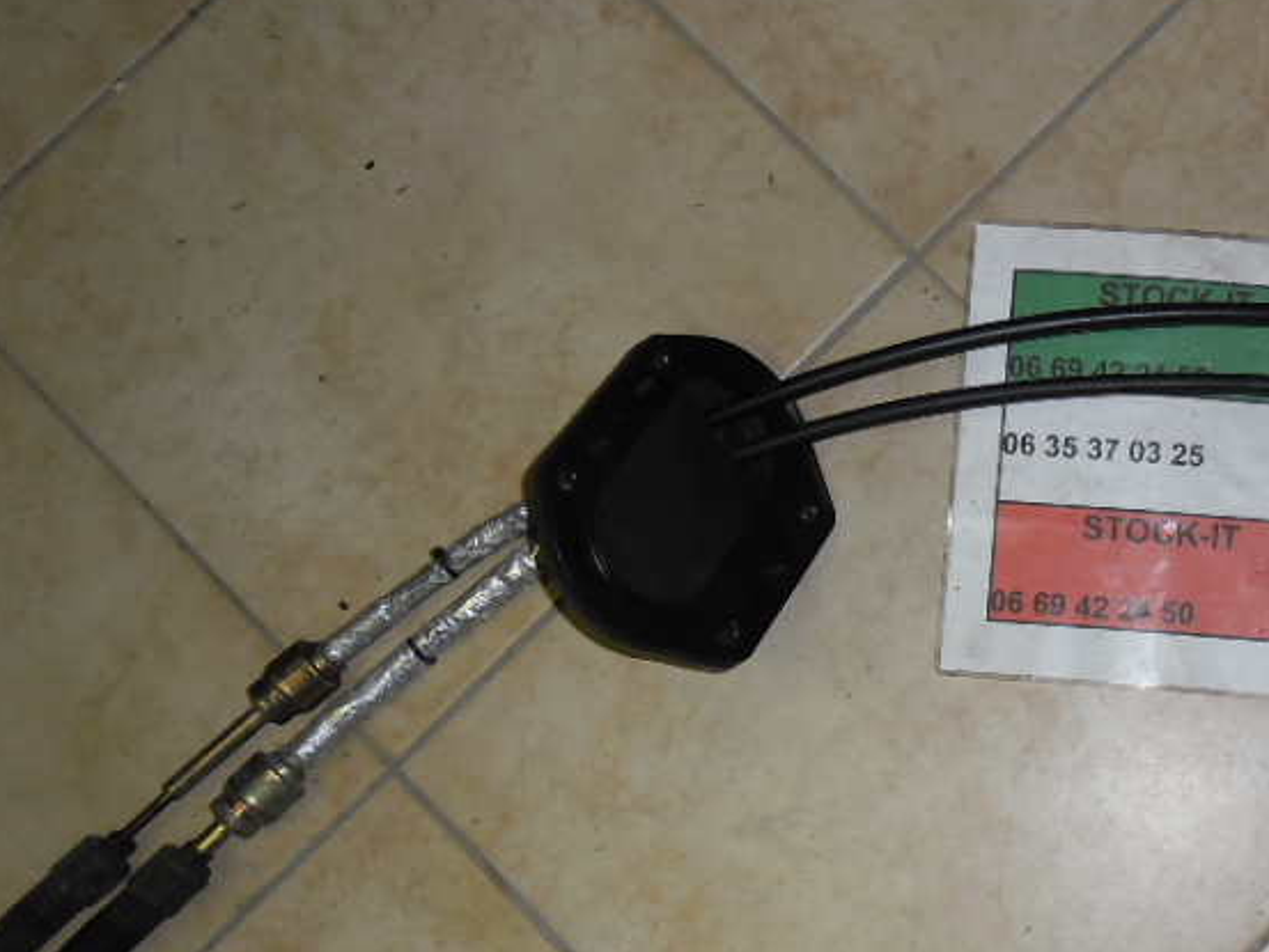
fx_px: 1833
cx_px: 1127
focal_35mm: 50
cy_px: 592
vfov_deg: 29.0
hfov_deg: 36.0
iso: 80
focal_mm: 4.9
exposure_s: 1/45
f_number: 3.5
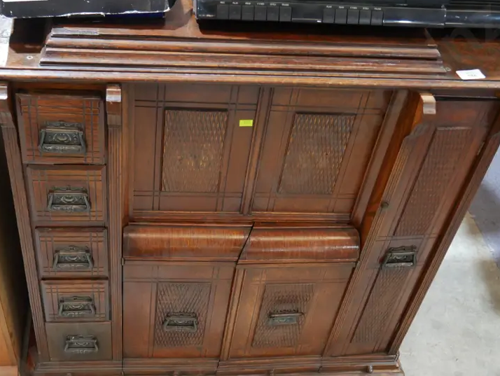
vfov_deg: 33.5
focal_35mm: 43
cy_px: 231
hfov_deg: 43.7
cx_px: 211
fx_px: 622
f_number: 4.5
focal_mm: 15
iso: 1600
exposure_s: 1/60
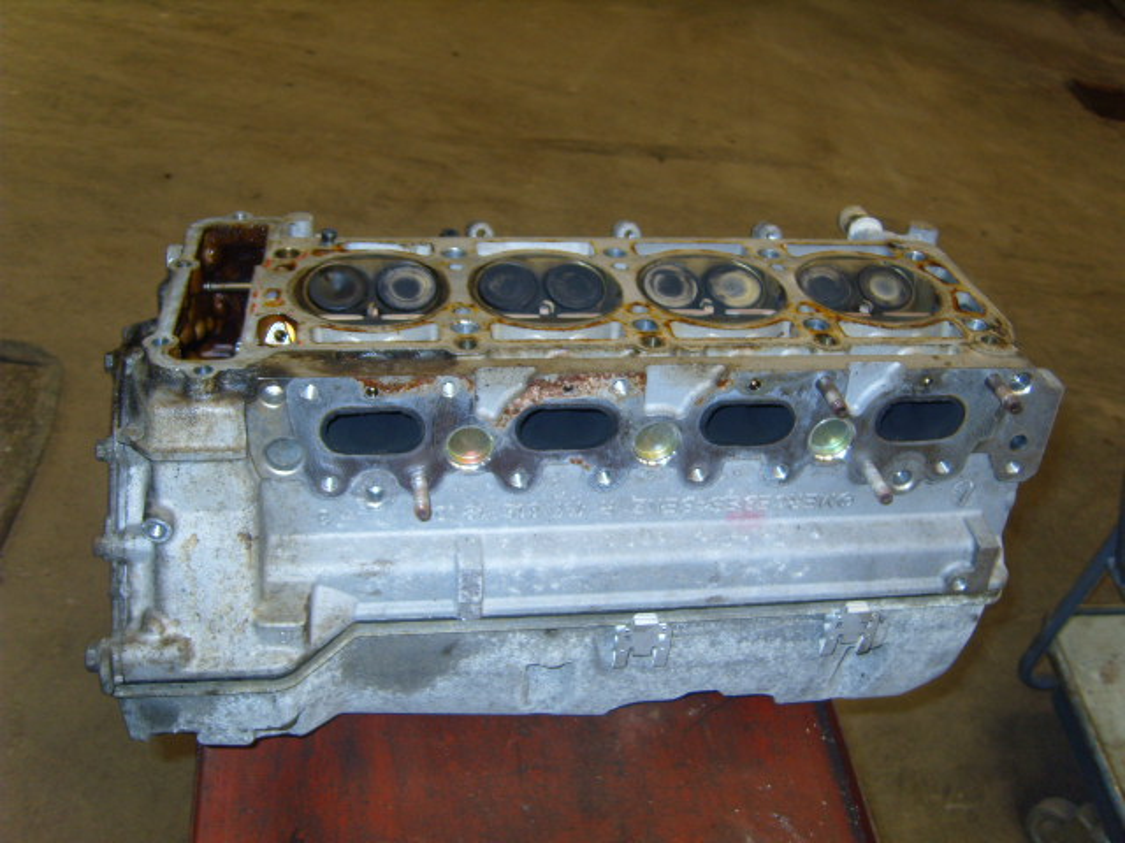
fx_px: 1137
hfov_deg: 52.6
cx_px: 562
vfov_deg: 40.7
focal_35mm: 35
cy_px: 422
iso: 100
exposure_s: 1/30
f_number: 2.8
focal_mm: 7.4
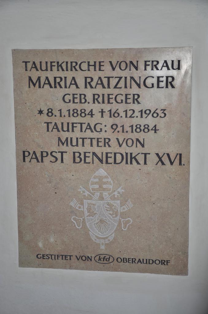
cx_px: 104
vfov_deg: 29.9
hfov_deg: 20.1
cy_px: 157
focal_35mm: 68
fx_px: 588
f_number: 4.8
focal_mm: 45
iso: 100
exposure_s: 1/30
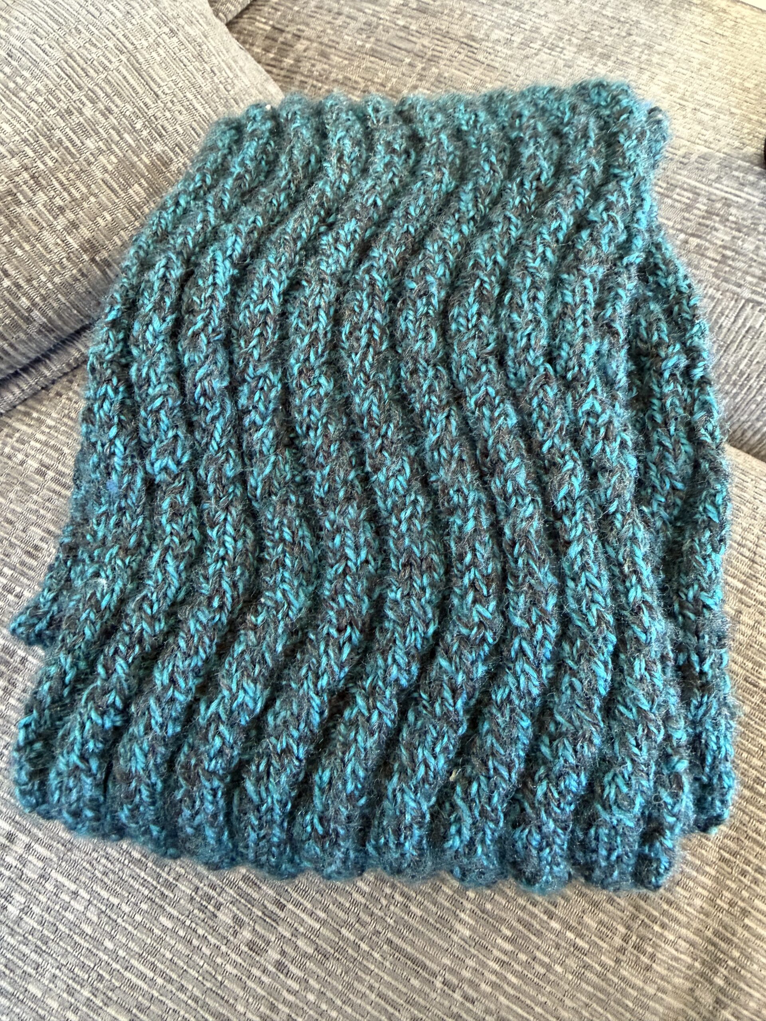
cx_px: 383
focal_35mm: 24
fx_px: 708
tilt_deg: -66.4
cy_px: 510
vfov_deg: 71.6
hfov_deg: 56.8
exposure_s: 1/60
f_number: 2.2
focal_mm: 2.22
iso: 500
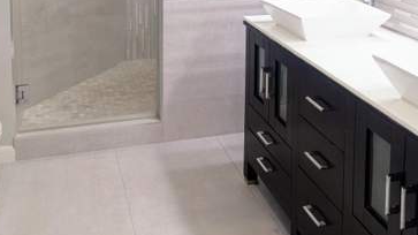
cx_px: 188
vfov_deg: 23.8
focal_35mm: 46
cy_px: -44
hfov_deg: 44.5
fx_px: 510
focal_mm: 6.81
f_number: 1.85
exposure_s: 1/120
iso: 486
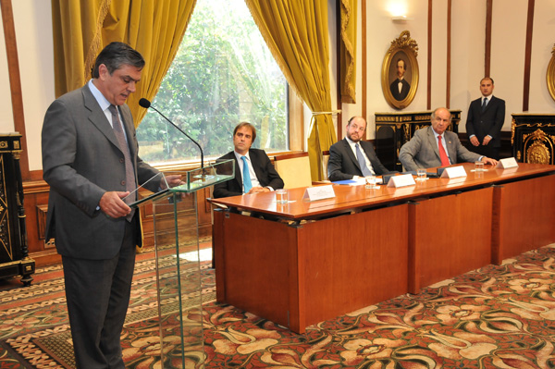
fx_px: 601
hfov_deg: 49.6
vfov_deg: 34.2
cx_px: 278
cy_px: 184
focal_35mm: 39
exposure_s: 1/100
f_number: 5.6
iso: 1000
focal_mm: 26
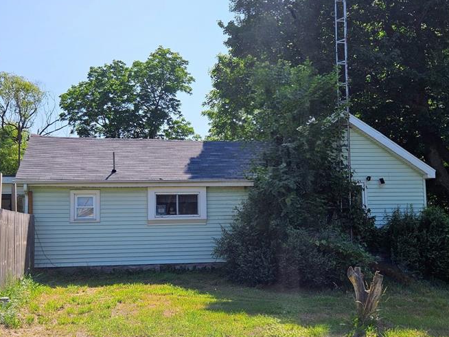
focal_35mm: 36
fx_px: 467
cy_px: 192
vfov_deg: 39.6
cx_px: 210
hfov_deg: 51.3
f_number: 1.8
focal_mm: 5.4
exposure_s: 1/1686
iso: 25
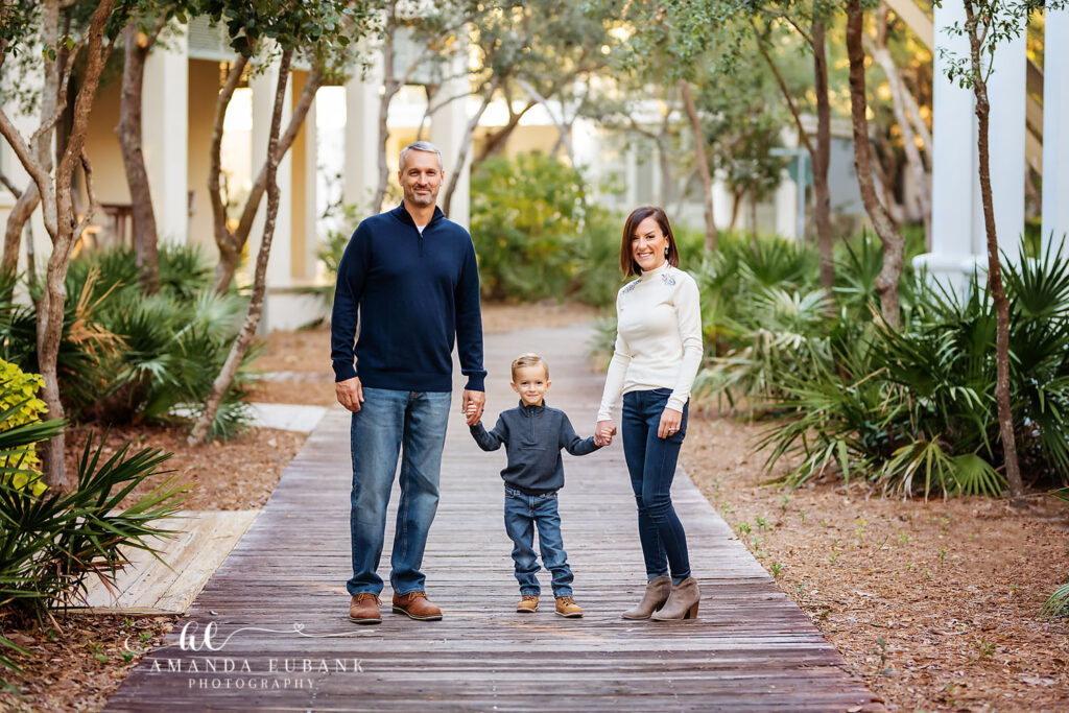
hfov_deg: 23.9
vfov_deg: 16.1
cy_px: 356
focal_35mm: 85
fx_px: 2524
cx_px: 534
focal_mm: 85
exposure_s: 1/1250
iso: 1000
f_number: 2
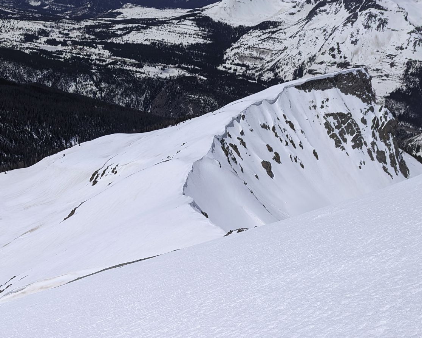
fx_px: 537
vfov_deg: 33.6
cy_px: 281
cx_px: 164
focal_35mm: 43
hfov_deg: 42.6
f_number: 1.85
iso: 52
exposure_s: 1/7092
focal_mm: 6.81
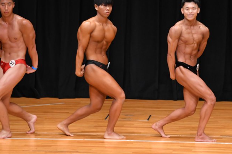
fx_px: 2280
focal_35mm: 354
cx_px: 112
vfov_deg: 3.9
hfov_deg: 5.8
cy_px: 65
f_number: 5.6
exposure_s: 1/400
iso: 4000
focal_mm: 200
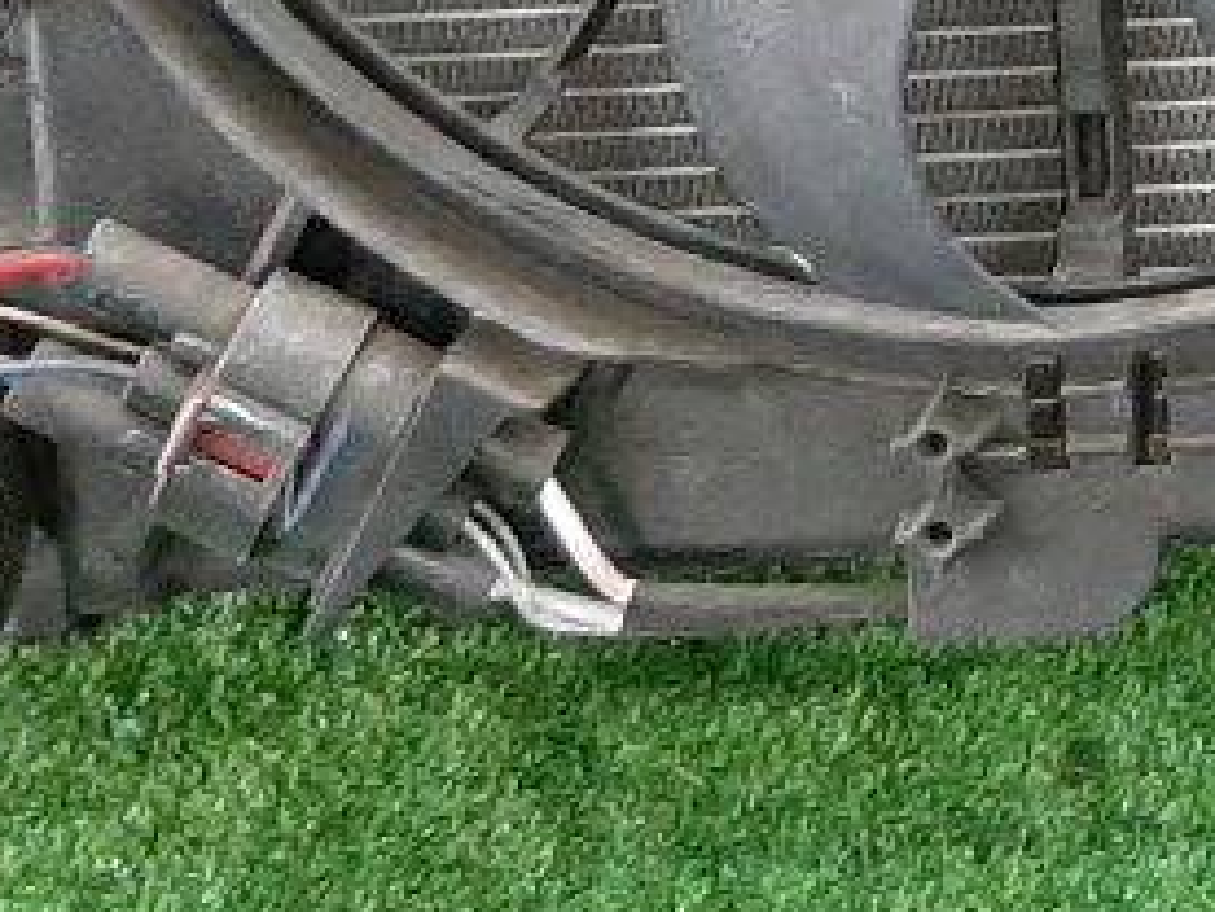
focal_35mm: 135
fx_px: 4740
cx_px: 1917
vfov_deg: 10.4
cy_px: -662
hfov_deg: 13.6
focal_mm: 3.93
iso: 250
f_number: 1.7
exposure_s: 1/25
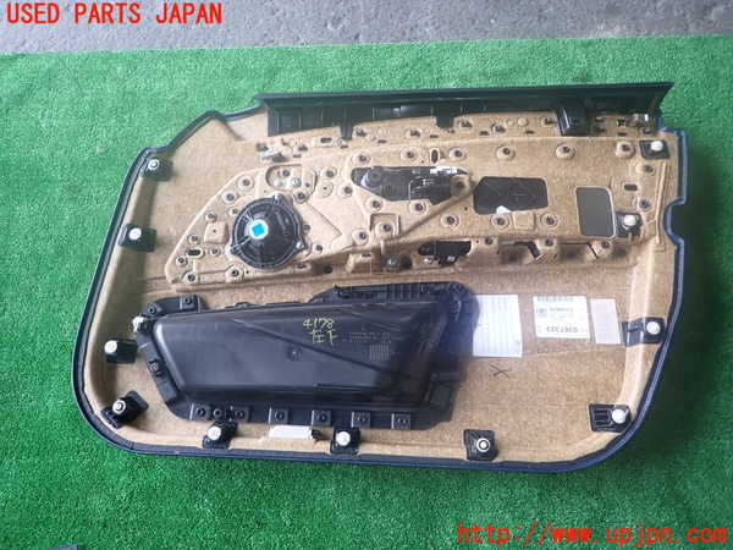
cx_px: 366
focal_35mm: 25
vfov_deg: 54.9
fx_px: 529
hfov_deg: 69.4
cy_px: 275
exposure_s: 1/60
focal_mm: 4.5
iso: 160
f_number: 2
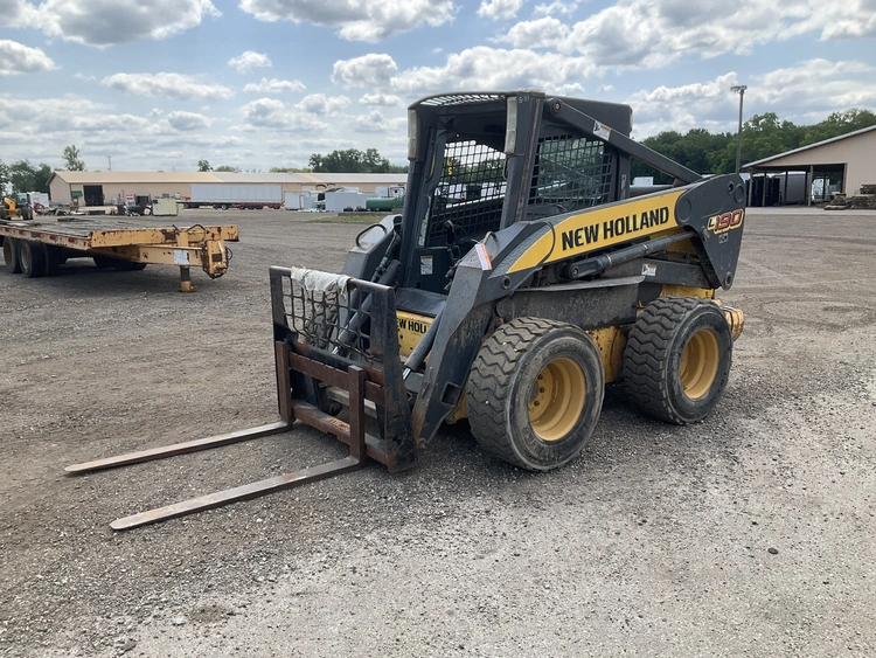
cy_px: 329
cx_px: 438
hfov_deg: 61.6
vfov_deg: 48.3
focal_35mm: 29
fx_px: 734
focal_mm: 3
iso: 25
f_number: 1.8
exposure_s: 1/997
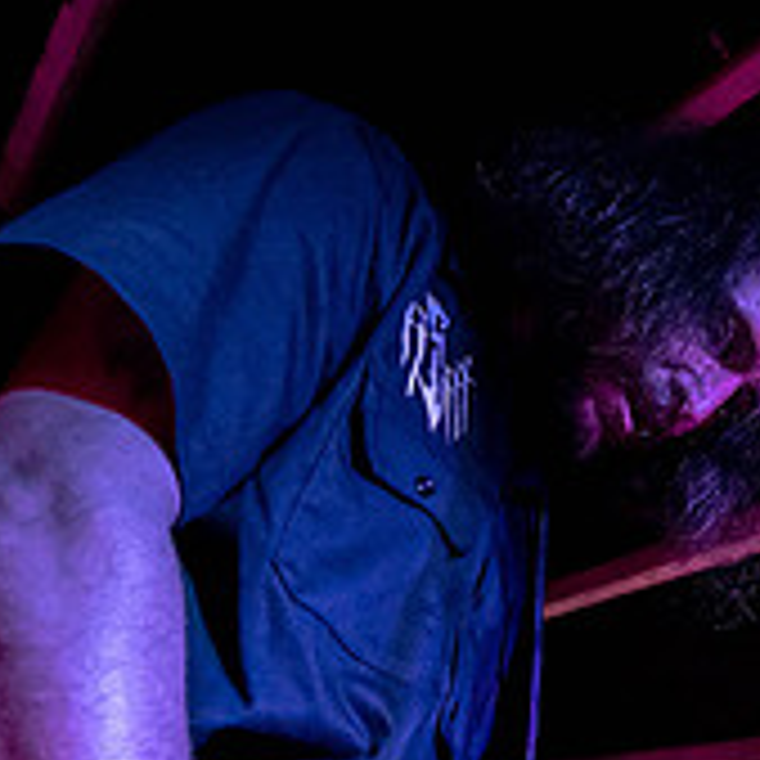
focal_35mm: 43
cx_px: 845
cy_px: 780
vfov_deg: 35.1
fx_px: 1068
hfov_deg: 33.8
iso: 3200
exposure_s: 1/200
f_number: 2.8
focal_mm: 14.7
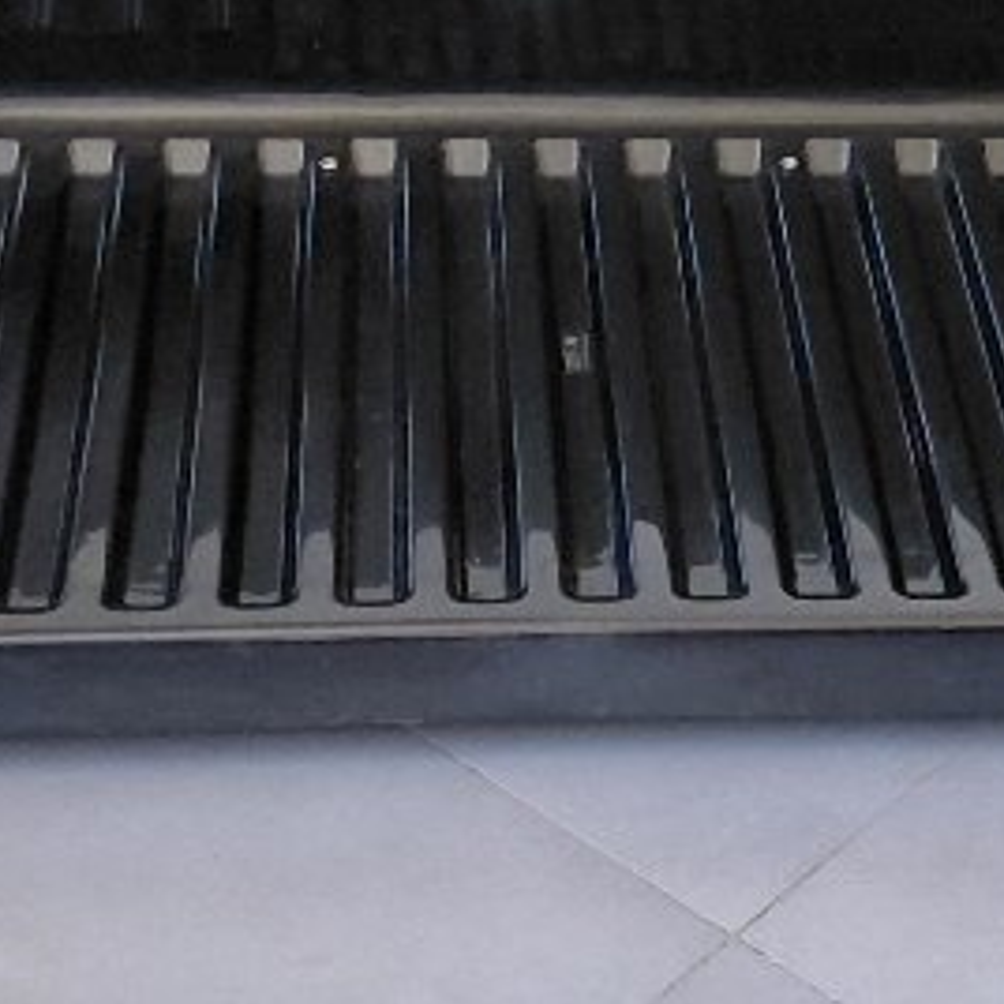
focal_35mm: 99
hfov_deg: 17.5
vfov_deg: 17.4
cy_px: 146
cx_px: 723
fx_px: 3249
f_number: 1.8
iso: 320
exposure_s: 1/24
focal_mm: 4.69
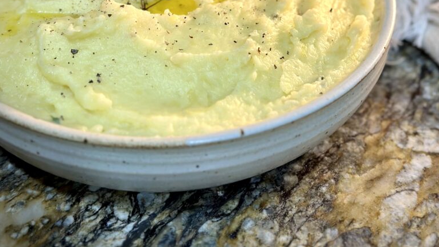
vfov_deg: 16.7
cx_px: 219
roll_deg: -0.1
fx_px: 815
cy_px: -25
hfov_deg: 30.2
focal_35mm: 70
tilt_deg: -31.8
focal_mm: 6.86
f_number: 1.78
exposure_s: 1/60
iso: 80
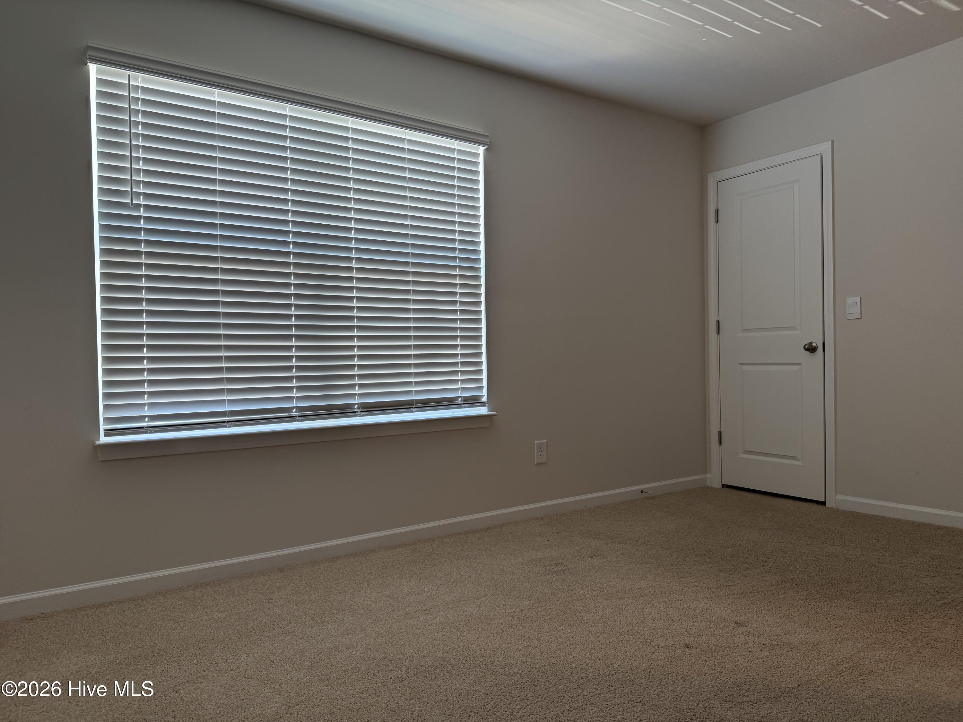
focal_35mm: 24
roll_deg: +0.7
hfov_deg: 71.6
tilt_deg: -0.9
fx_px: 668
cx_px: 482
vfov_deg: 56.8
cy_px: 361
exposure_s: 1/60
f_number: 1.78
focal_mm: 6.76
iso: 125
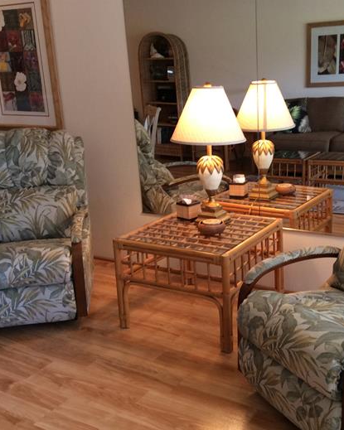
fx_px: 535
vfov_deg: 43.8
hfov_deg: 35.3
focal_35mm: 42
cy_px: 215
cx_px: 234
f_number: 2.4
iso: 80
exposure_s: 1/25
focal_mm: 3.3
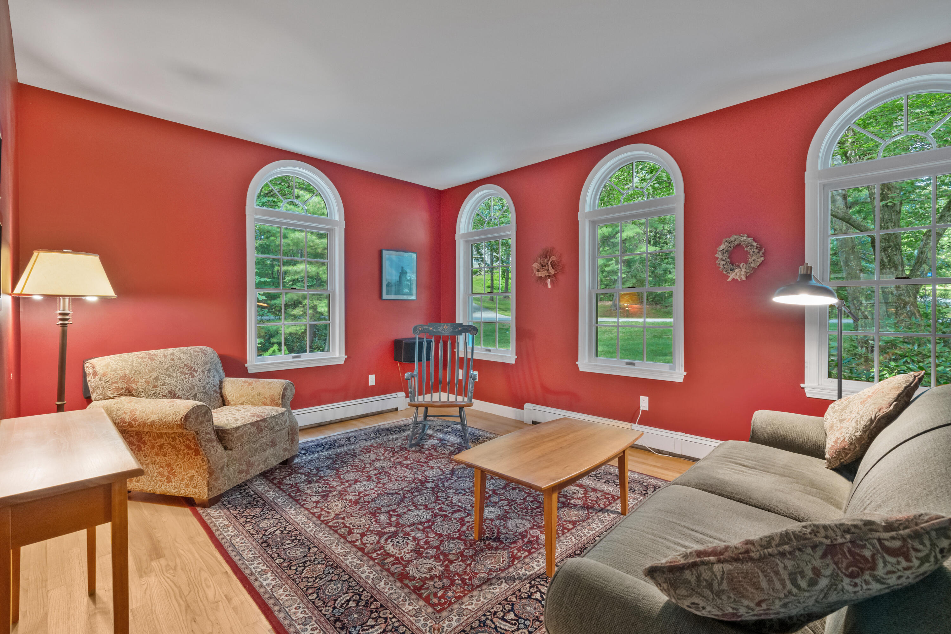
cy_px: 317
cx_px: 476
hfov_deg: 96.7
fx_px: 423
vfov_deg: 73.7
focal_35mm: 16
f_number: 8
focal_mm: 16
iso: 3200
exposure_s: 1/30
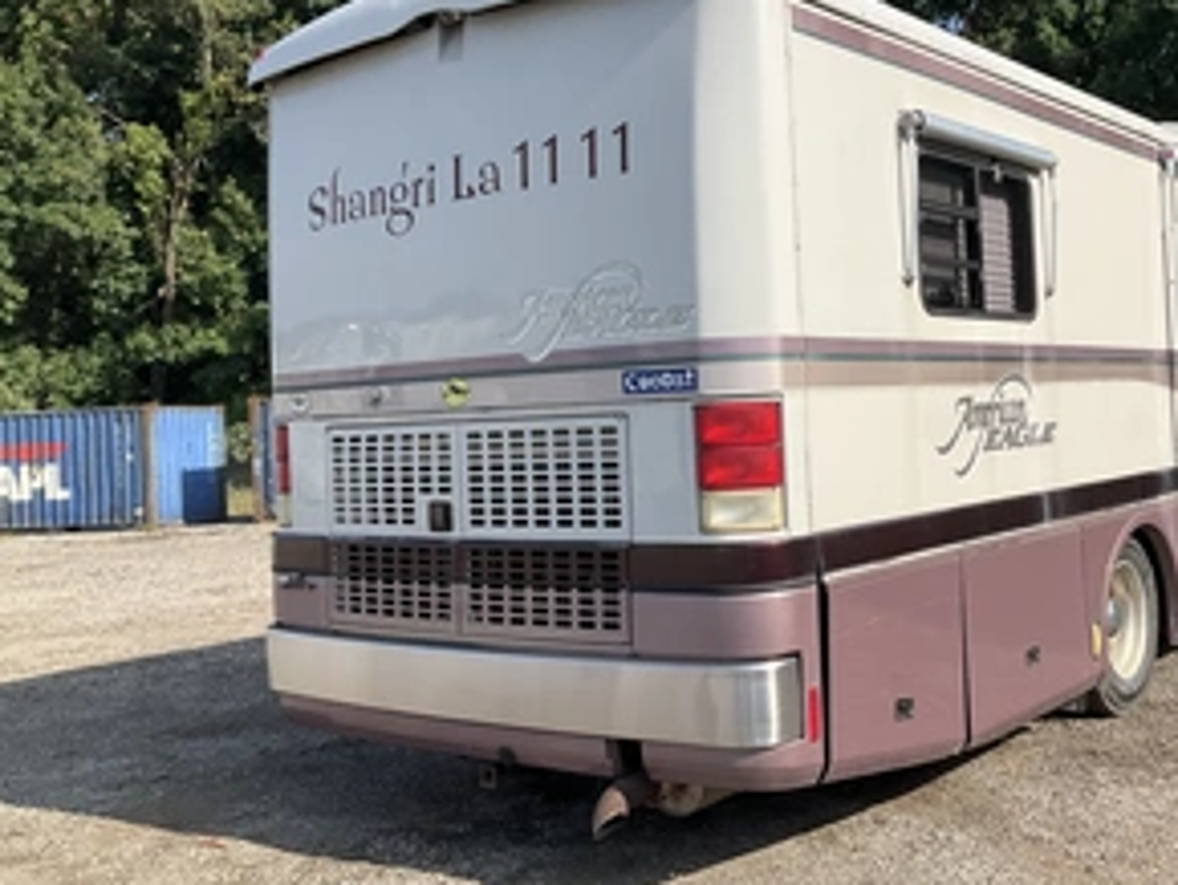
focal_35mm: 40
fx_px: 1362
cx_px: 800
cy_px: 394
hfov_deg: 45.9
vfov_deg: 36.0
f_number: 1.8
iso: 25
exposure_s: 1/1534
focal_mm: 3
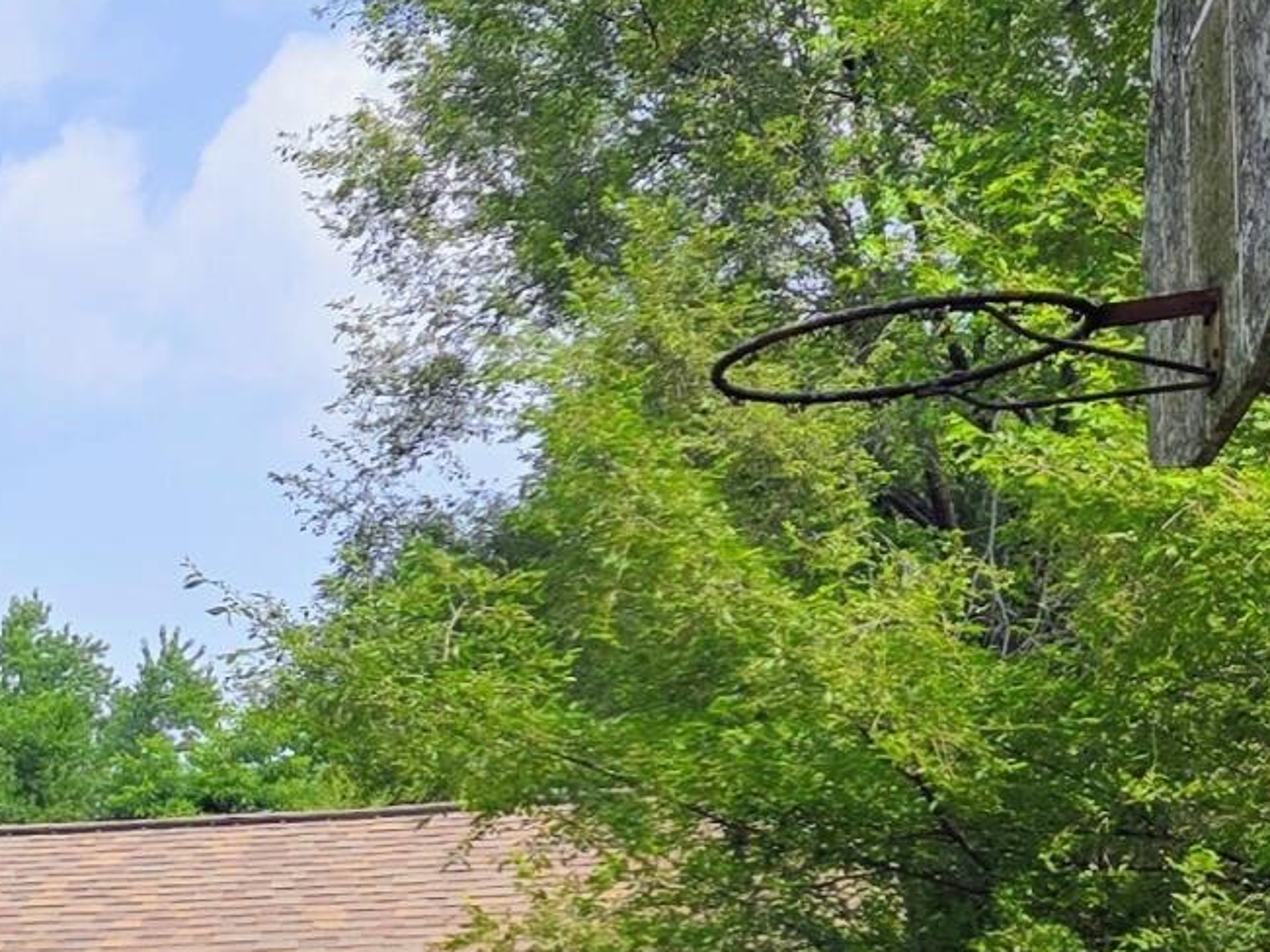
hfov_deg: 16.0
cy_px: 1186
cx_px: -958
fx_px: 3888
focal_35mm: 106
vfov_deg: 13.5
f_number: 1.8
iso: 25
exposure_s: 1/1365
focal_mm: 5.4
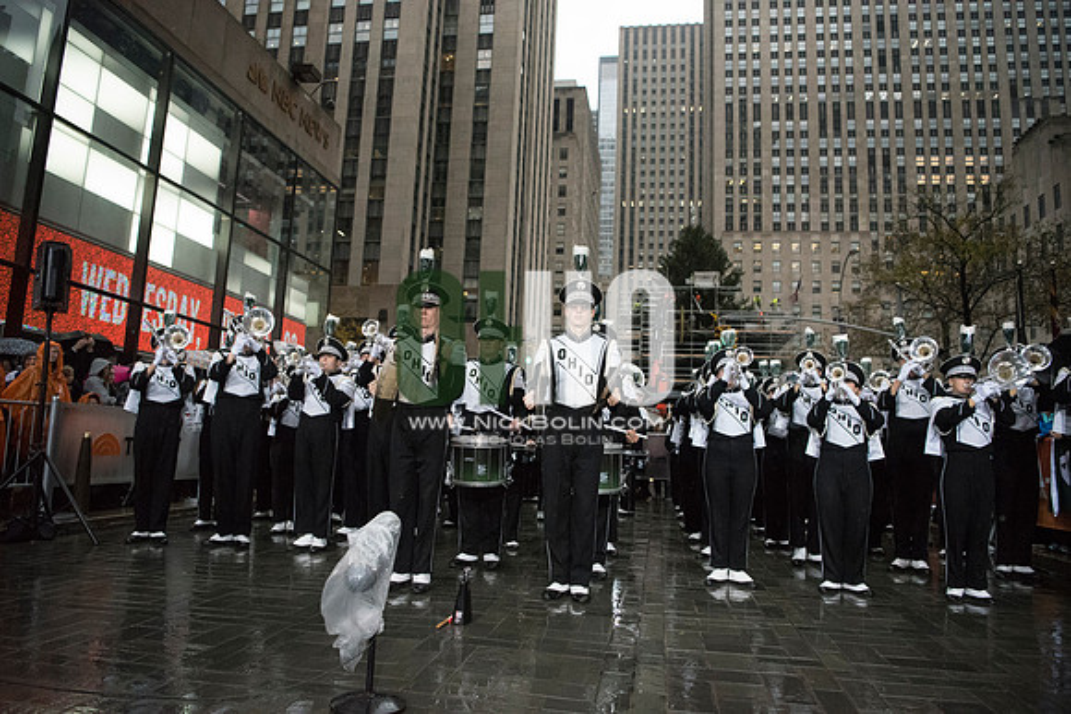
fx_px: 714
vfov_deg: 53.2
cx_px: 536
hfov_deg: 73.7
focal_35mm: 24
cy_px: 357
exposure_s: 1/4000
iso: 10000
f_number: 2.8
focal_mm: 24
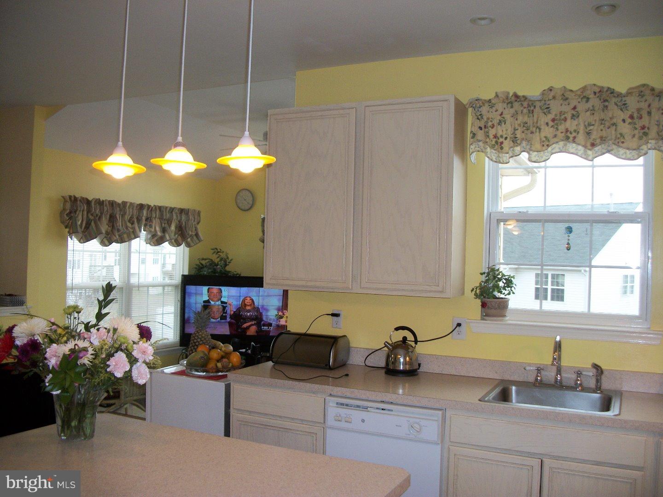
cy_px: 248
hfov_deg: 56.8
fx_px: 613
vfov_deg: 44.2
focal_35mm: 32
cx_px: 332
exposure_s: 1/30
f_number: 2.9
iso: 80
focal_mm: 5.7
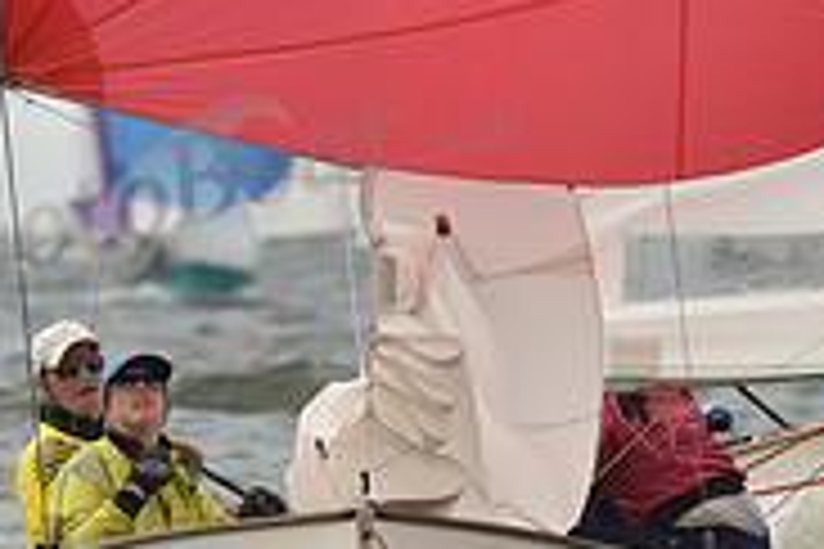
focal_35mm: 1112
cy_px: 358
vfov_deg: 1.2
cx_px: 756
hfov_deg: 1.9
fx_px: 25450
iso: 320
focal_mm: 350
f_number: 6.3
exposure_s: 1/1600
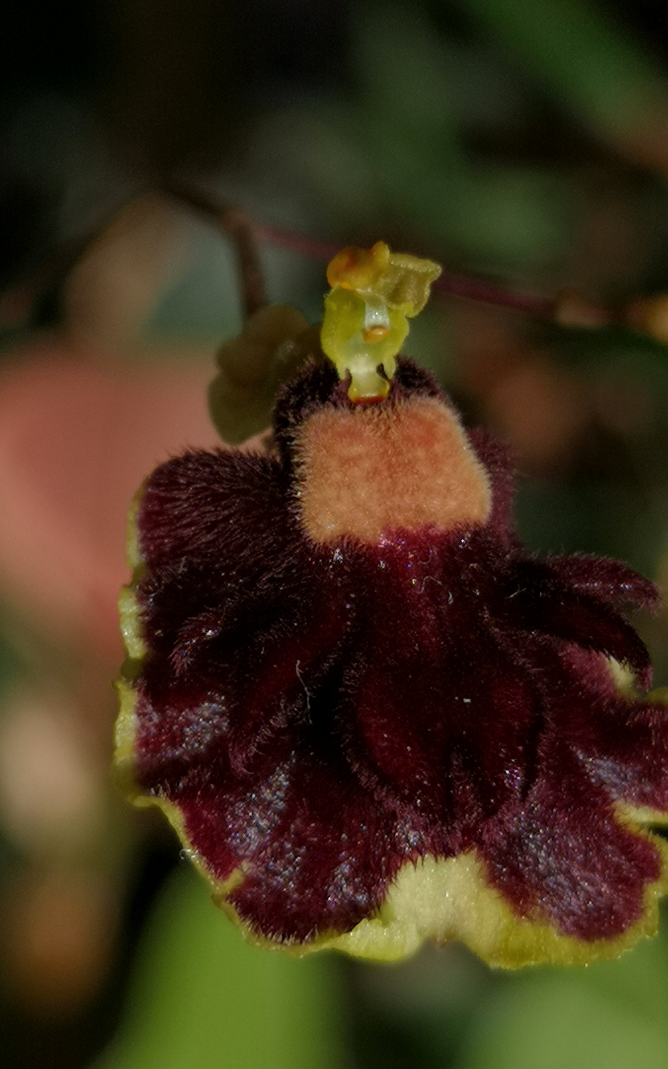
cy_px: 535
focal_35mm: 94
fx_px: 2738
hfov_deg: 13.9
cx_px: 391
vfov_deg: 22.1
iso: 50
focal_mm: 5.58
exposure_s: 1/1949
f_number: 1.8
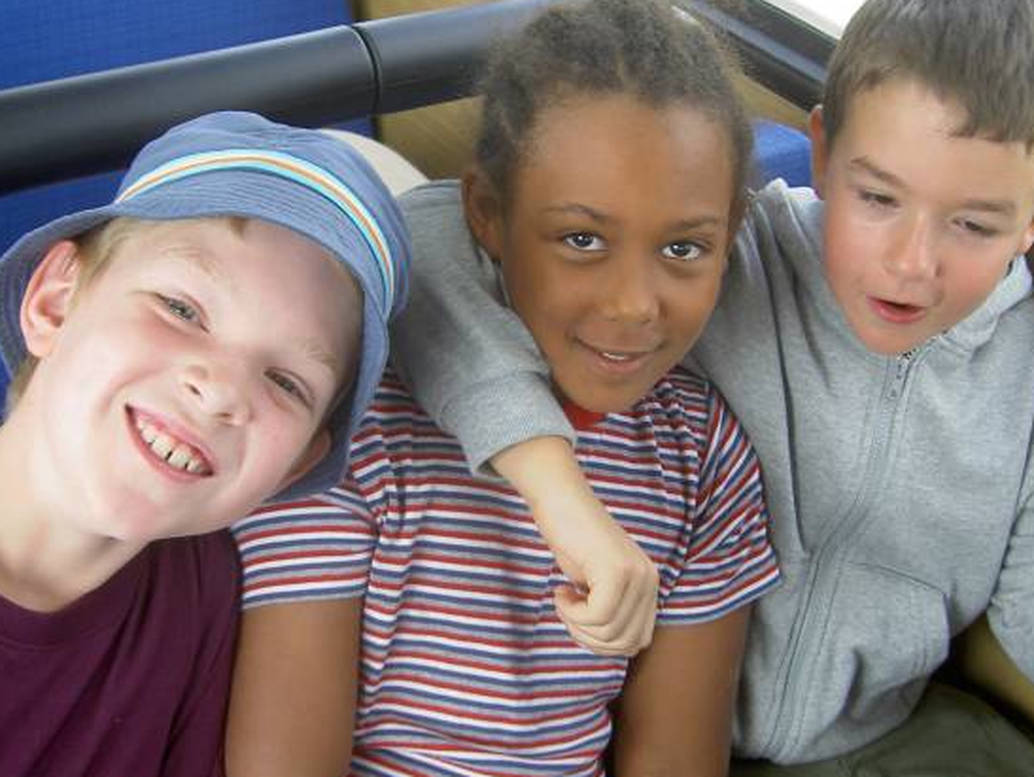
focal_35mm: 57
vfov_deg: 25.7
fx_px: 1704
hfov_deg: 33.8
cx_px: 503
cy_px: 405
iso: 100
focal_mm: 8
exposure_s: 1/100
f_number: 2.8
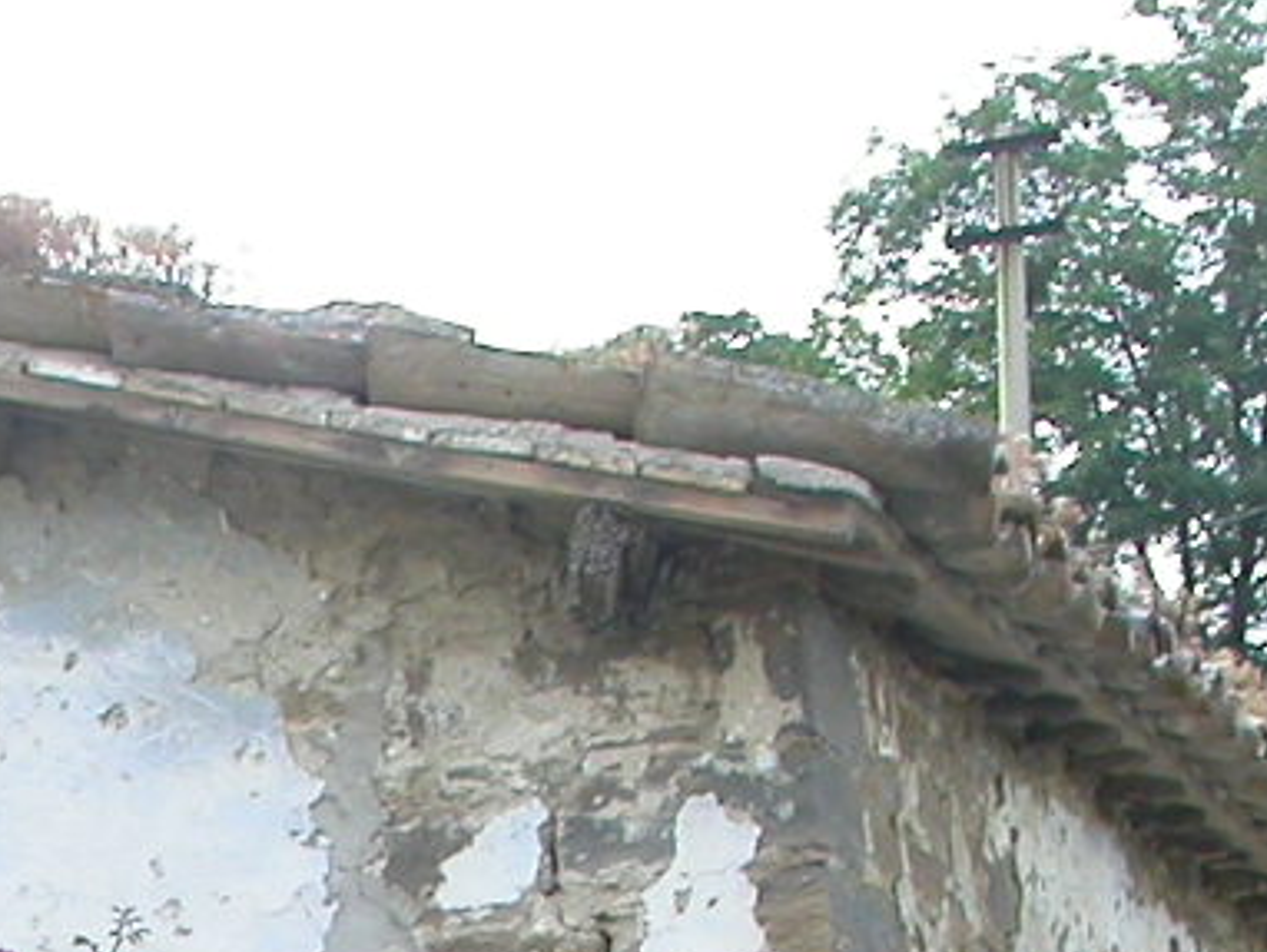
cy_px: 1771
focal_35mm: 159
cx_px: -232
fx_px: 5823
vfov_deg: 8.9
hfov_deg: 12.2
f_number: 4.7
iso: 100
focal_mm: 7.85
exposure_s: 1/125
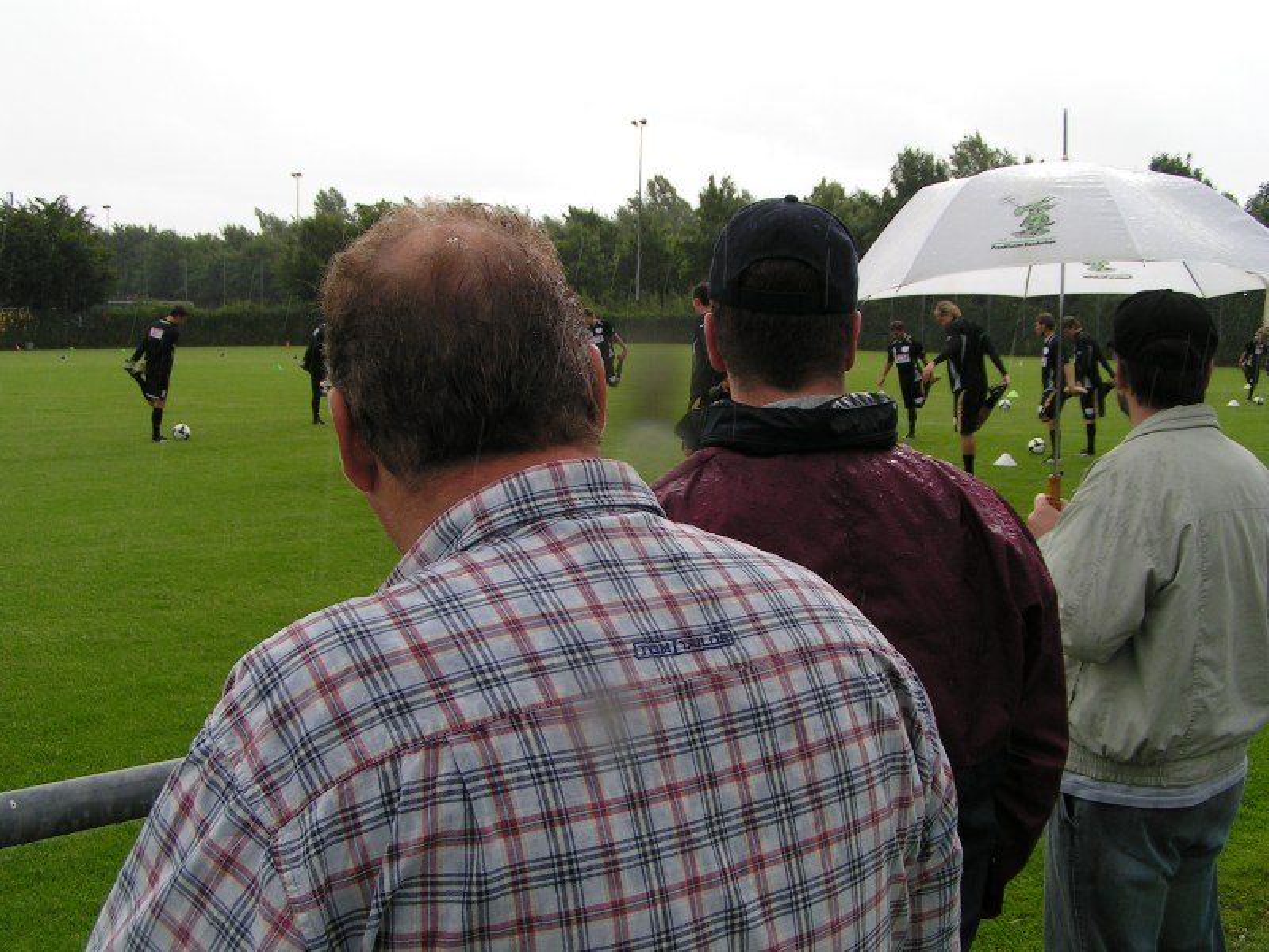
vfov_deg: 37.7
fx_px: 1393
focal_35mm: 38
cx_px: 634
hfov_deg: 49.0
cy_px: 476
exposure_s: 1/160
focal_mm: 5.8
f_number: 4.5
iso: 50
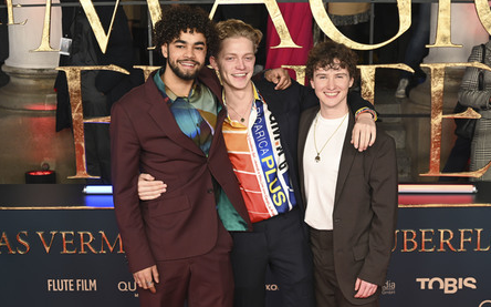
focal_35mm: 59
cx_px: 247
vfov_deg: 22.0
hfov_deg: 34.6
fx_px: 789
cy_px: 164
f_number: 5.6
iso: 640
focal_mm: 57
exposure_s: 1/125
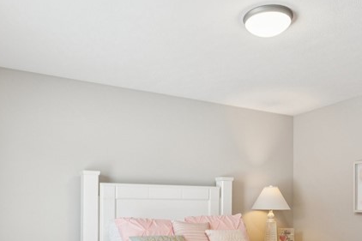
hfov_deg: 52.9
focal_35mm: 36
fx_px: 362
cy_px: 211
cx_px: 210
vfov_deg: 35.0
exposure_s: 1/20
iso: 250
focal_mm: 14
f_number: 5.6
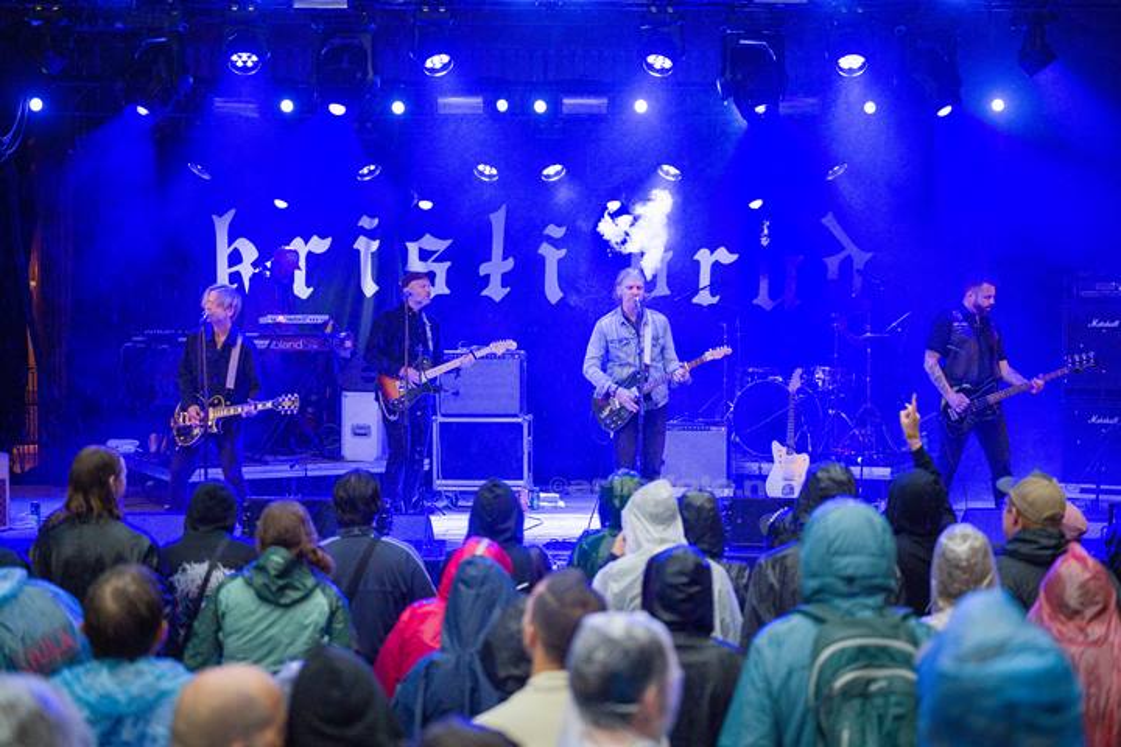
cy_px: 374
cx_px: 560
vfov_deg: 27.0
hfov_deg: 39.6
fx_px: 1557
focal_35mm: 50
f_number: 1.8
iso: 500
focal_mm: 50
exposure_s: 1/250
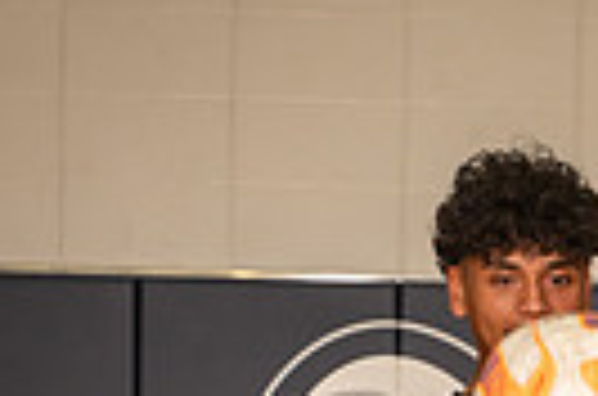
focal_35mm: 163
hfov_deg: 12.5
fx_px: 2701
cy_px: 958
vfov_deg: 7.8
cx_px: 526
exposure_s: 1/320
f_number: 6.3
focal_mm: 48
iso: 800
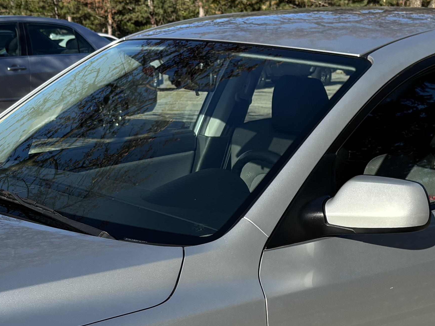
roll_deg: +0.4
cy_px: 359
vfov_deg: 16.8
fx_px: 1068
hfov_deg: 23.0
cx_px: 175
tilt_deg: -17.3
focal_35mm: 85
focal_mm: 5.96
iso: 50
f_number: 1.6
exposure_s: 1/2451
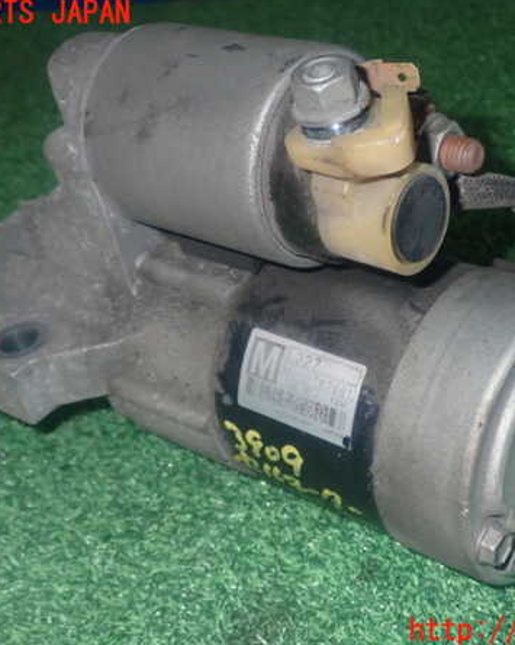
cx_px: 302
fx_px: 1105
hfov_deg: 26.2
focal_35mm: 58
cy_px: 322
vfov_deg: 32.5
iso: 800
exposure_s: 1/40
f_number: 9
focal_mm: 7.84
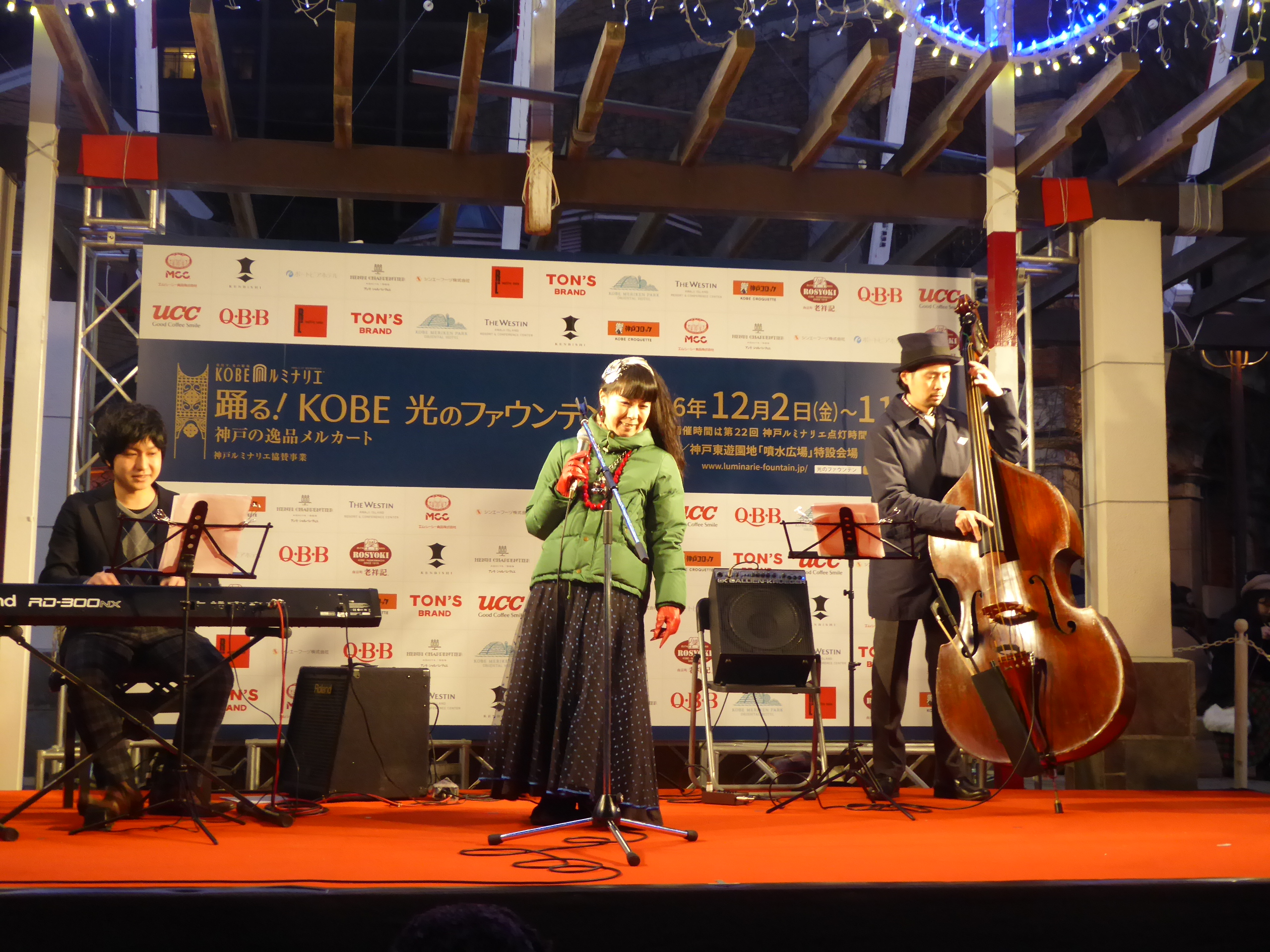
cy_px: 476
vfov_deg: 29.7
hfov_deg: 38.9
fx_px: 1798
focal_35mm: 49
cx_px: 635
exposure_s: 1/20
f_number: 4
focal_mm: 8.4
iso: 400
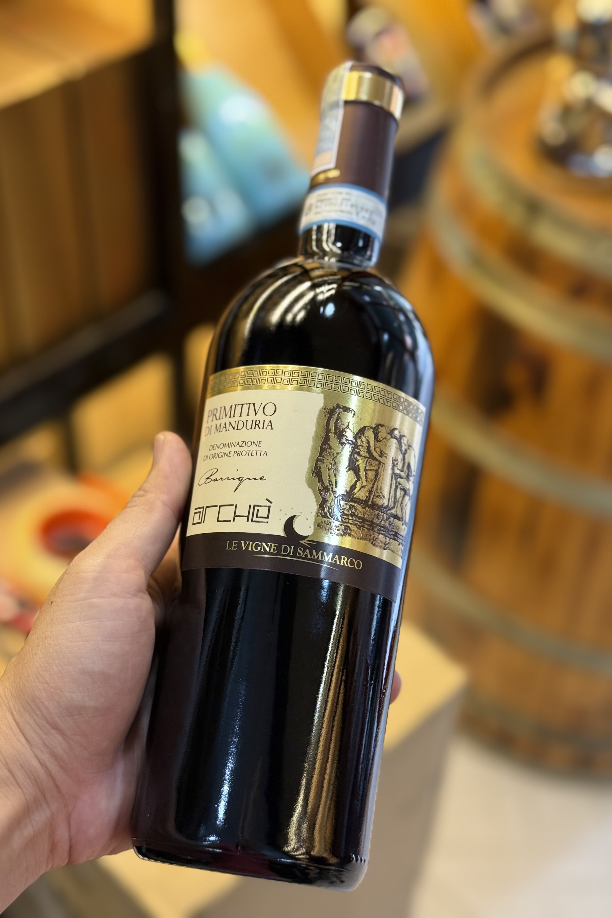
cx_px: 290
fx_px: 1275
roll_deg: -3.2
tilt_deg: -43.1
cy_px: 459
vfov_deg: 39.6
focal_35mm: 50
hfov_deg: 27.0
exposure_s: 1/50
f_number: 1.78
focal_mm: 6.76
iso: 100
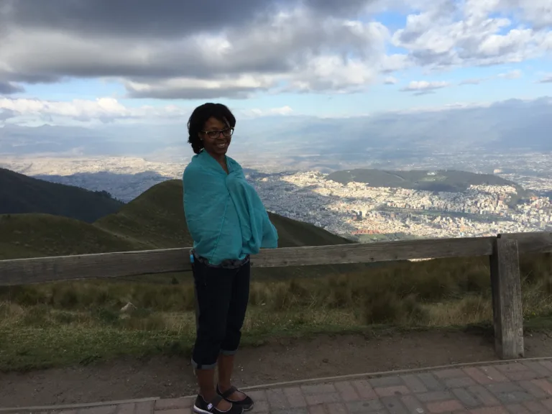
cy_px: 207
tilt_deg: -10.0
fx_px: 462
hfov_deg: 61.7
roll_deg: +0.7
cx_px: 276
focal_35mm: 29
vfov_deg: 48.2
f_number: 2.2
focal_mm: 4.15
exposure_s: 1/1068
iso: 32
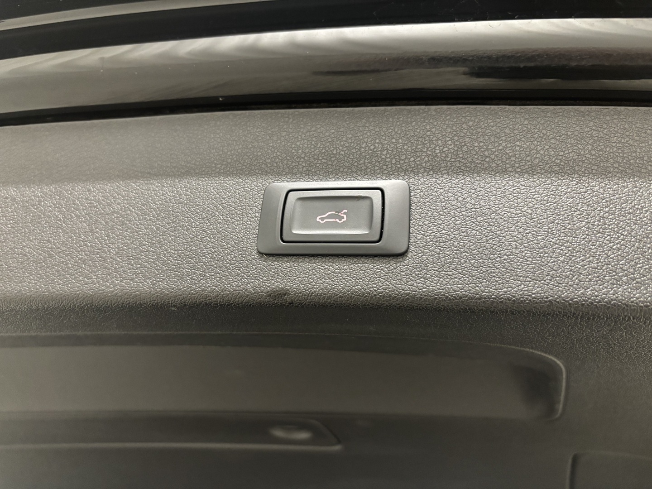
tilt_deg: +30.1
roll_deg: -0.9
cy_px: 244
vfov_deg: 53.1
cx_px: 326
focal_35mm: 26
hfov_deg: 67.3
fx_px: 490
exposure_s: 1/33
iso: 500
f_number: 1.6
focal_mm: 5.96
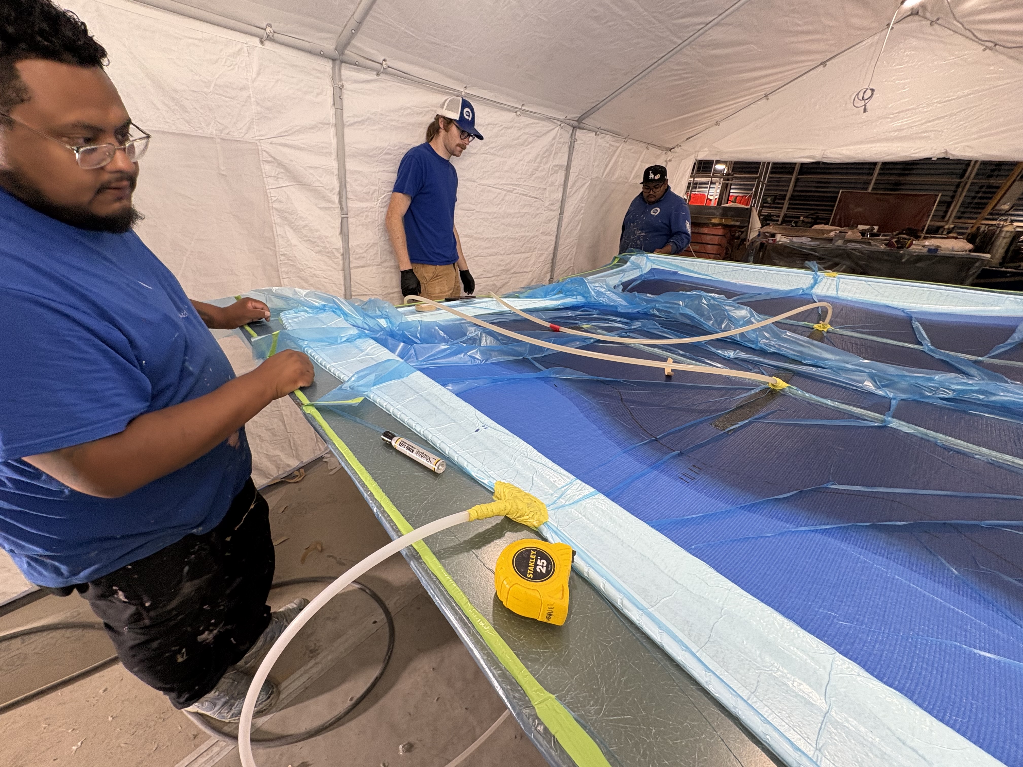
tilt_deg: -24.1
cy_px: 384
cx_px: 512
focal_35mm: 14
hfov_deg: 102.1
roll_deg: -2.7
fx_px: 414
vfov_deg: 85.7
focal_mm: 2.22
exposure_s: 1/120
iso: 200
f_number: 2.2
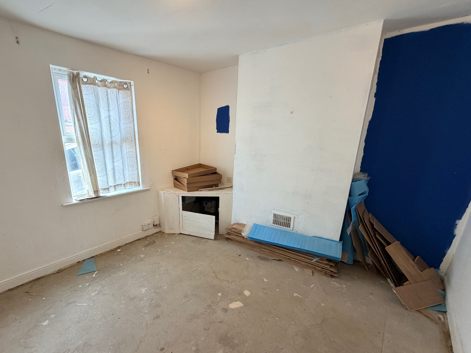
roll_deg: +0.0
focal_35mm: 16
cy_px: 197
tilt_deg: -15.7
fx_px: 218
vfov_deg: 77.8
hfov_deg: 93.9
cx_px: 202
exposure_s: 1/121
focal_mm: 2.22
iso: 250
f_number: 2.2
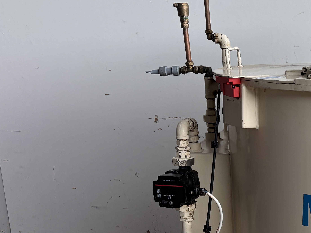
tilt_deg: -14.9
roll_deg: -0.7
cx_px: 372
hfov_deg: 25.9
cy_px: 204
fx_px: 602
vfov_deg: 21.5
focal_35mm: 67
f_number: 1.6
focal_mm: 5.96
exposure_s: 1/121
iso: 40
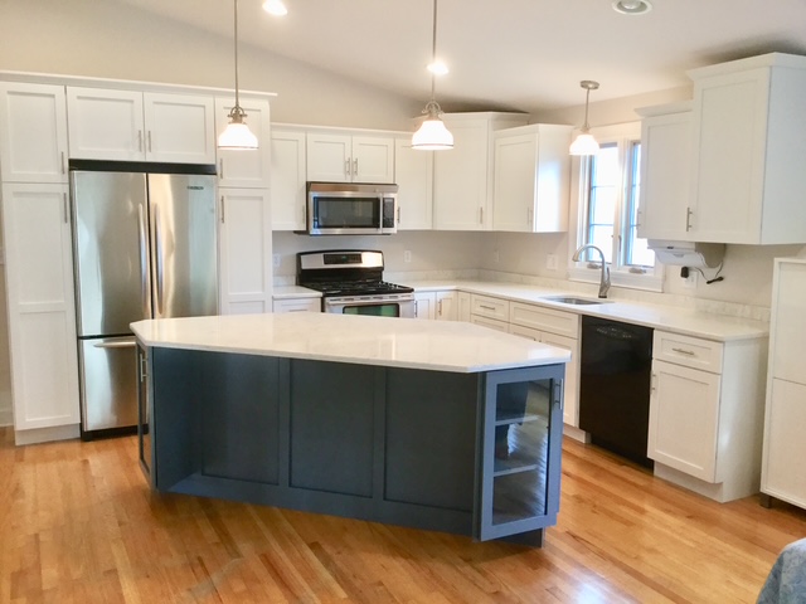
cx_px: 403
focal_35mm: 31
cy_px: 302
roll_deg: -1.0
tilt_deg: -7.7
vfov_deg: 45.4
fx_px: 722
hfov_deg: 58.4
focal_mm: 3.3
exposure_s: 1/30
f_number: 2.4
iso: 64
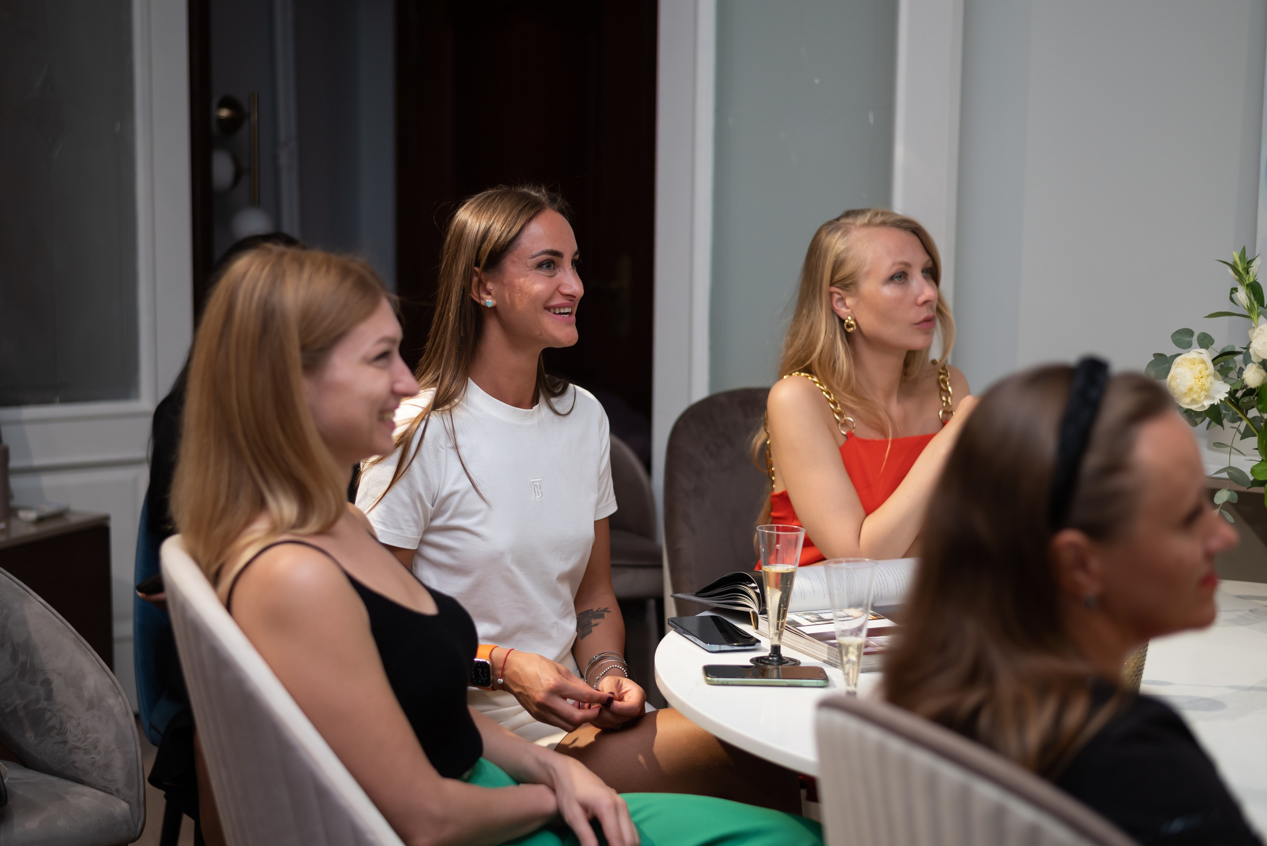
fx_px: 1760
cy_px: 423
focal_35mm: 50
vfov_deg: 27.0
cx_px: 634
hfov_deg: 39.6
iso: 160
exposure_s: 1/200
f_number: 2.2
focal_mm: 50
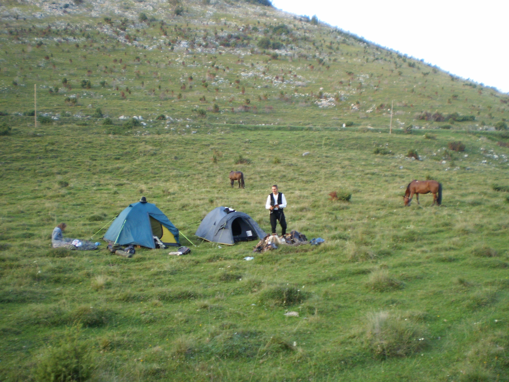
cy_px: 191
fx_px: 529
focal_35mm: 36
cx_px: 254
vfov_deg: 39.7
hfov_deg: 51.4
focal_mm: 6.3
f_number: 3.1
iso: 125
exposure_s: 1/25
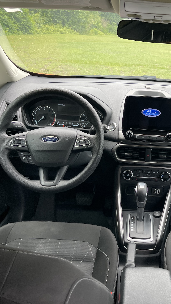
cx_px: 147
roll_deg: -4.9
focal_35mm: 37
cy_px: 154
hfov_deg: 30.8
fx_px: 298
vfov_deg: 54.0
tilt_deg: -19.4
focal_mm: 5.1
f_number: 1.6
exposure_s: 1/173
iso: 32
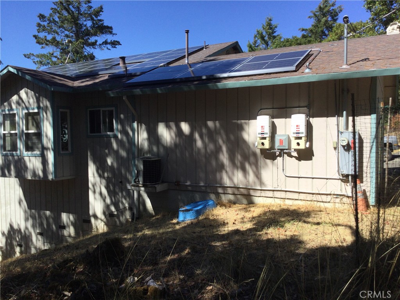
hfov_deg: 58.4
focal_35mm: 31
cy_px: 150
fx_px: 358
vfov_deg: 45.4
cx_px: 200
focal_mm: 3.3
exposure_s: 1/1131
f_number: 2.4
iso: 25
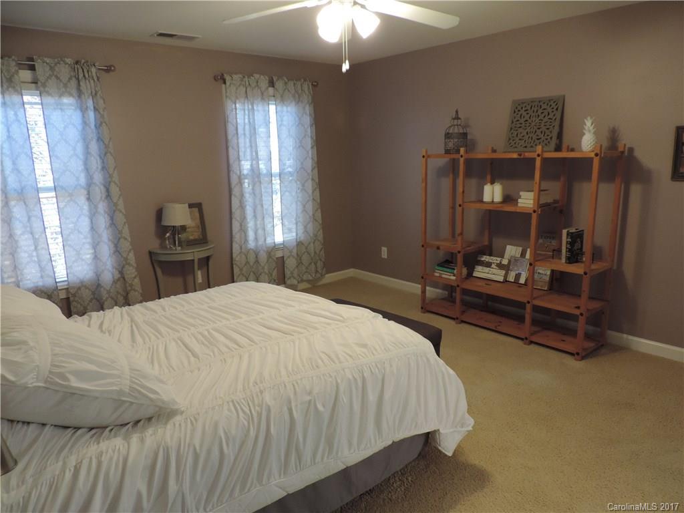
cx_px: 342
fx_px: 474
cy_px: 256
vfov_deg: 56.8
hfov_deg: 71.6
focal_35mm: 24
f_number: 3
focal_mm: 4.3
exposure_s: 1/30
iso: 360
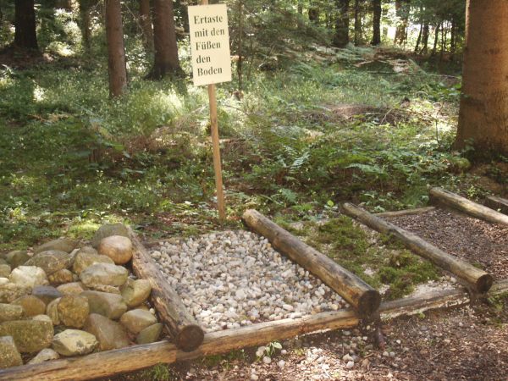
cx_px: 254
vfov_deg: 30.9
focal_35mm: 47
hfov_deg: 40.4
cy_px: 190
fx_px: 690
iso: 200
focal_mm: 9.8
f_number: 3.6
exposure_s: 1/45
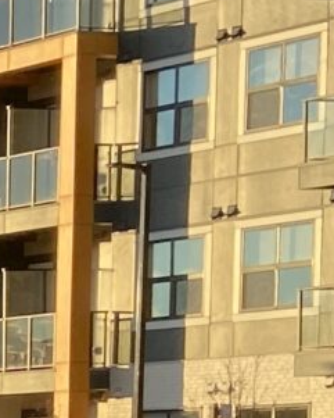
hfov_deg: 6.4
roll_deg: +0.7
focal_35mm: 216
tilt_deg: -4.7
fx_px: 2668
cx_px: -771
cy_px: 644
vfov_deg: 8.7
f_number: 1.8
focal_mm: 4.25
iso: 32
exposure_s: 1/949
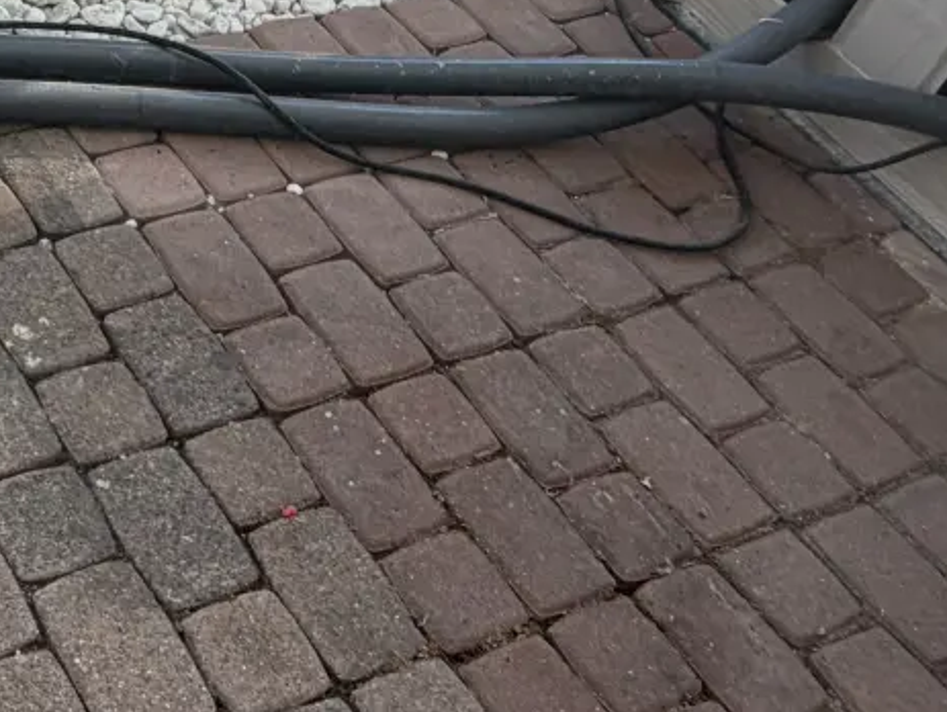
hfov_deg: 30.0
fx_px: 1588
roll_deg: -8.7
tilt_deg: -42.9
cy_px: 84
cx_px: -84
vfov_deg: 24.6
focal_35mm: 58
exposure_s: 1/121
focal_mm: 2.22
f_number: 2.2
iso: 50
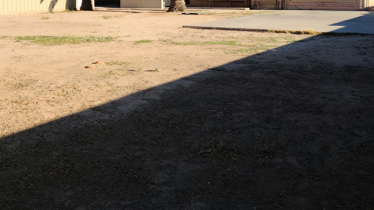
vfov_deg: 28.3
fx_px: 407
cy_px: 37
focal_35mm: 41
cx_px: 156
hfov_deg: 49.2
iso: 25
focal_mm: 5.9
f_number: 2
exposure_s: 1/667
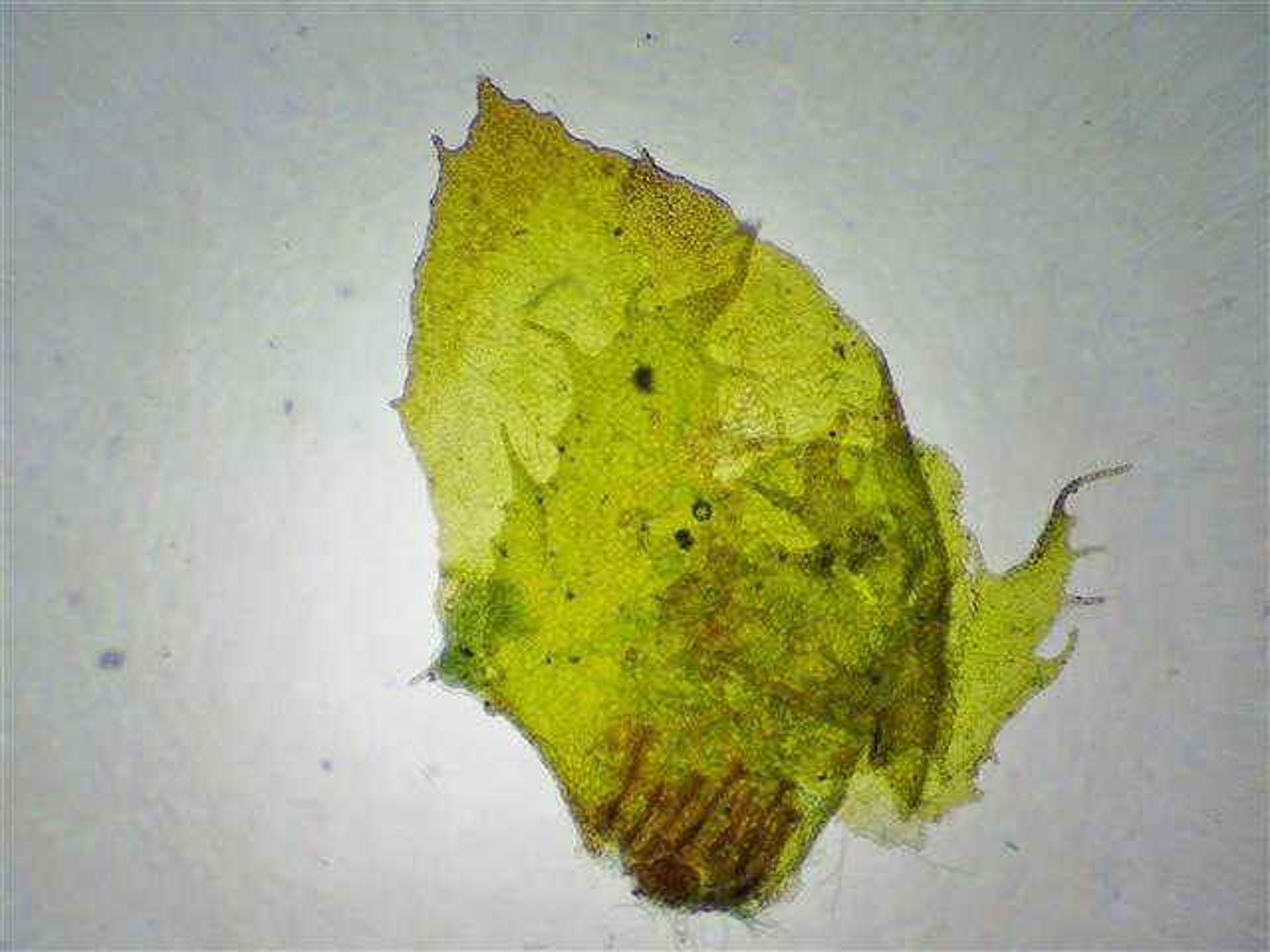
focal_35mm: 70
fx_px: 2568
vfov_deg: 21.0
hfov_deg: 27.8
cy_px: 476
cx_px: 635
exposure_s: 1/80
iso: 200
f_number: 4
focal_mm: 12.6
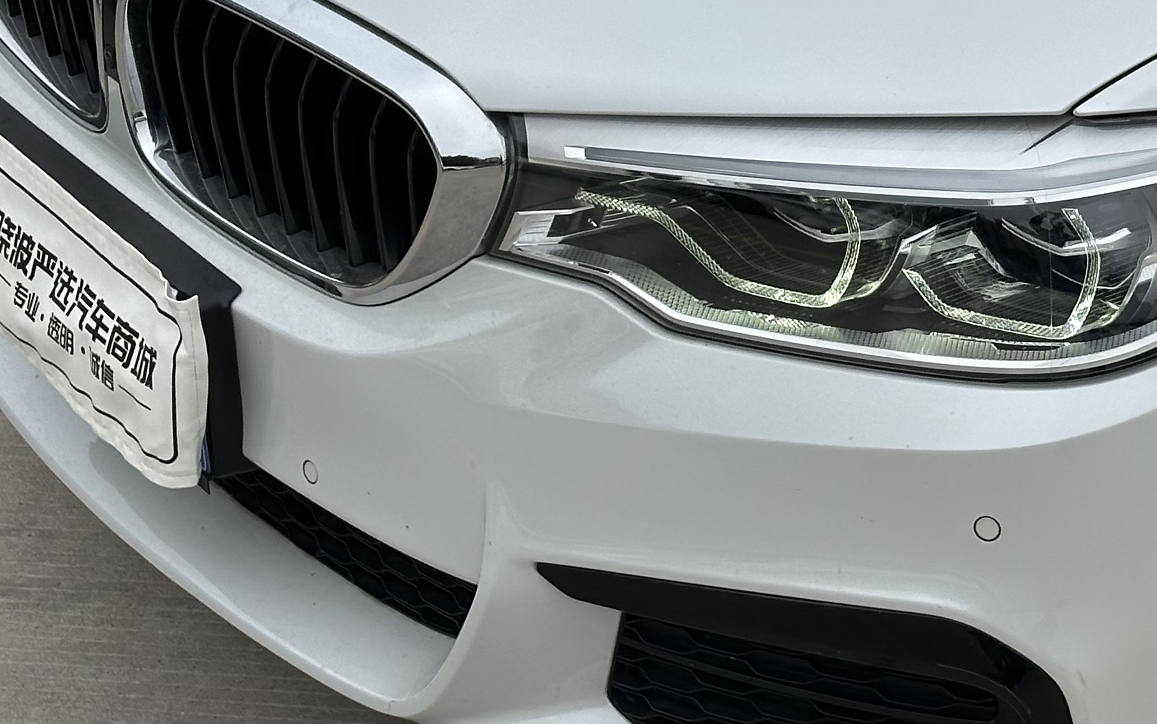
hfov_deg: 18.2
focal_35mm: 113
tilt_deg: -25.2
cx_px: 988
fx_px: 3564
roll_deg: +0.3
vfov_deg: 11.6
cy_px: 155
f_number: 1.78
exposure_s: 1/3876
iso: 64
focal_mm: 6.86
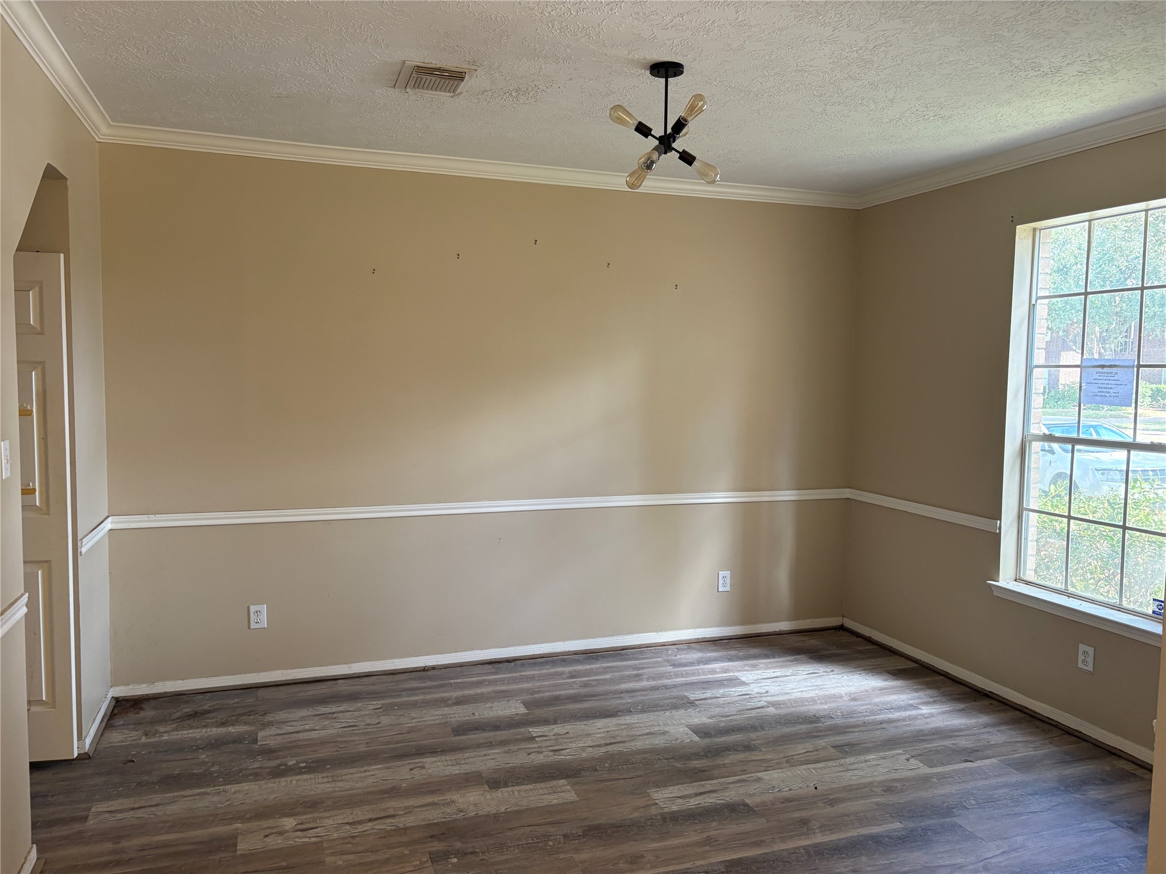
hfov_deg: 67.3
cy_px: 437
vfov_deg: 53.1
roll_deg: -0.4
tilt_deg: -3.2
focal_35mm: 26
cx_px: 583
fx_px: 876
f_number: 1.6
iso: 125
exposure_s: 1/64
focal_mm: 5.96
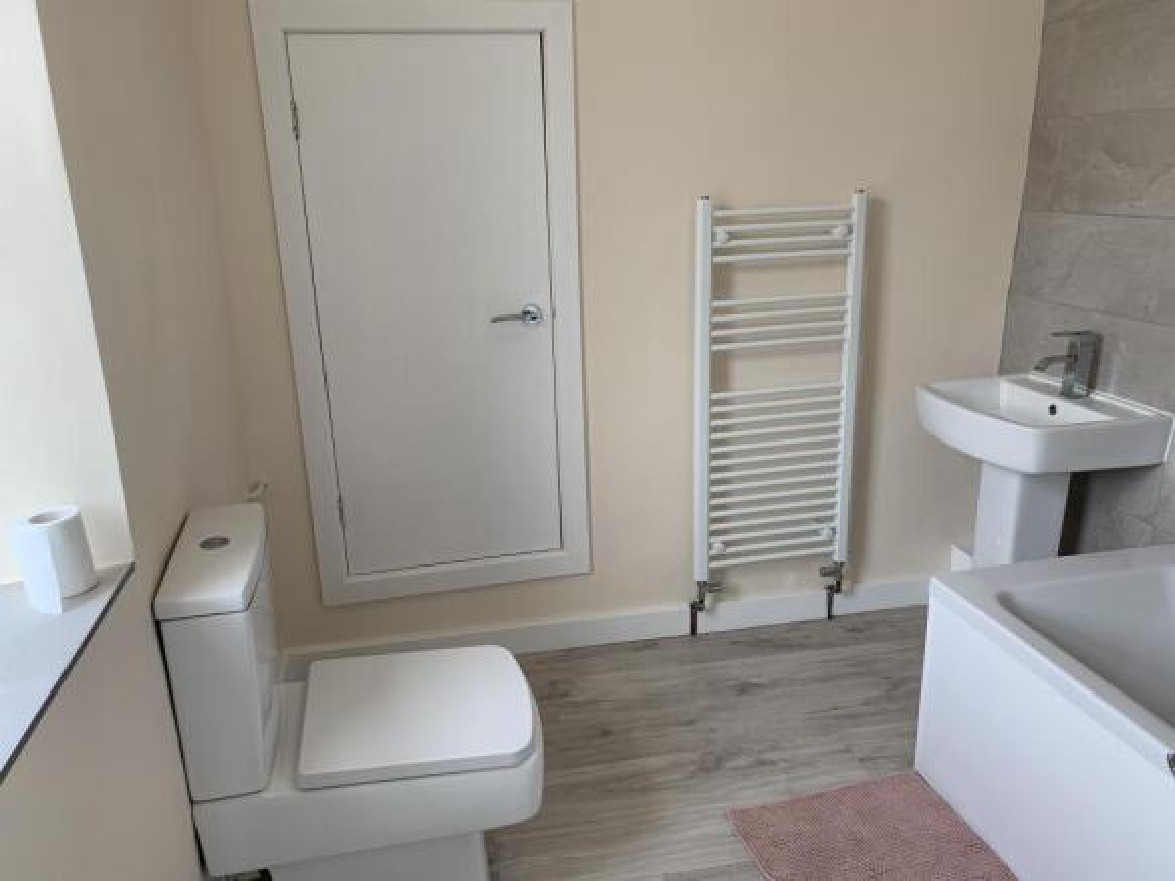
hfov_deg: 67.3
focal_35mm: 26
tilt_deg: -16.4
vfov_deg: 53.0
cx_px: 588
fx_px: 882
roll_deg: +1.4
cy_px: 440
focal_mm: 4.25
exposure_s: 1/121
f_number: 1.8
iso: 32
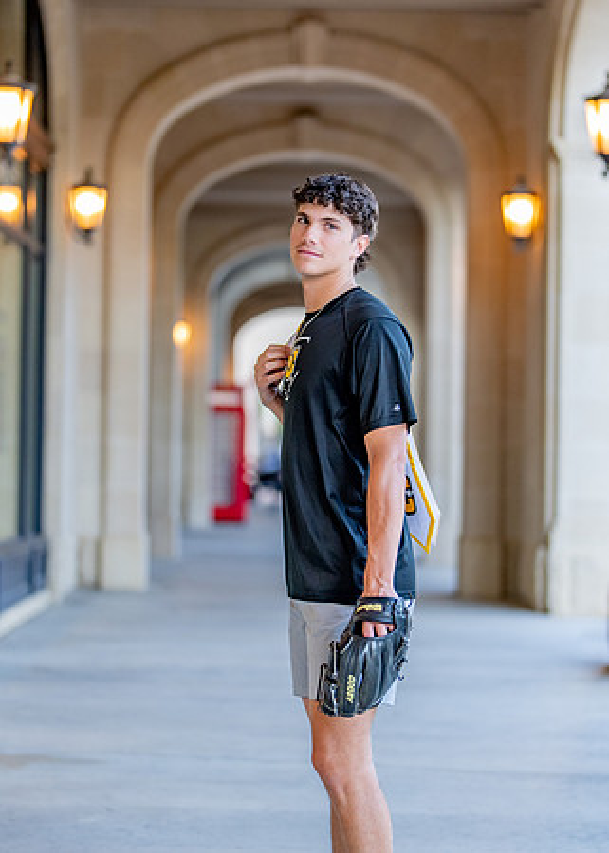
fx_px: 2022
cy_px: 430
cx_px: 320
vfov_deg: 23.8
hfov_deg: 17.1
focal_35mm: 83
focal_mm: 50
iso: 400
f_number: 1.2
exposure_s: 1/640
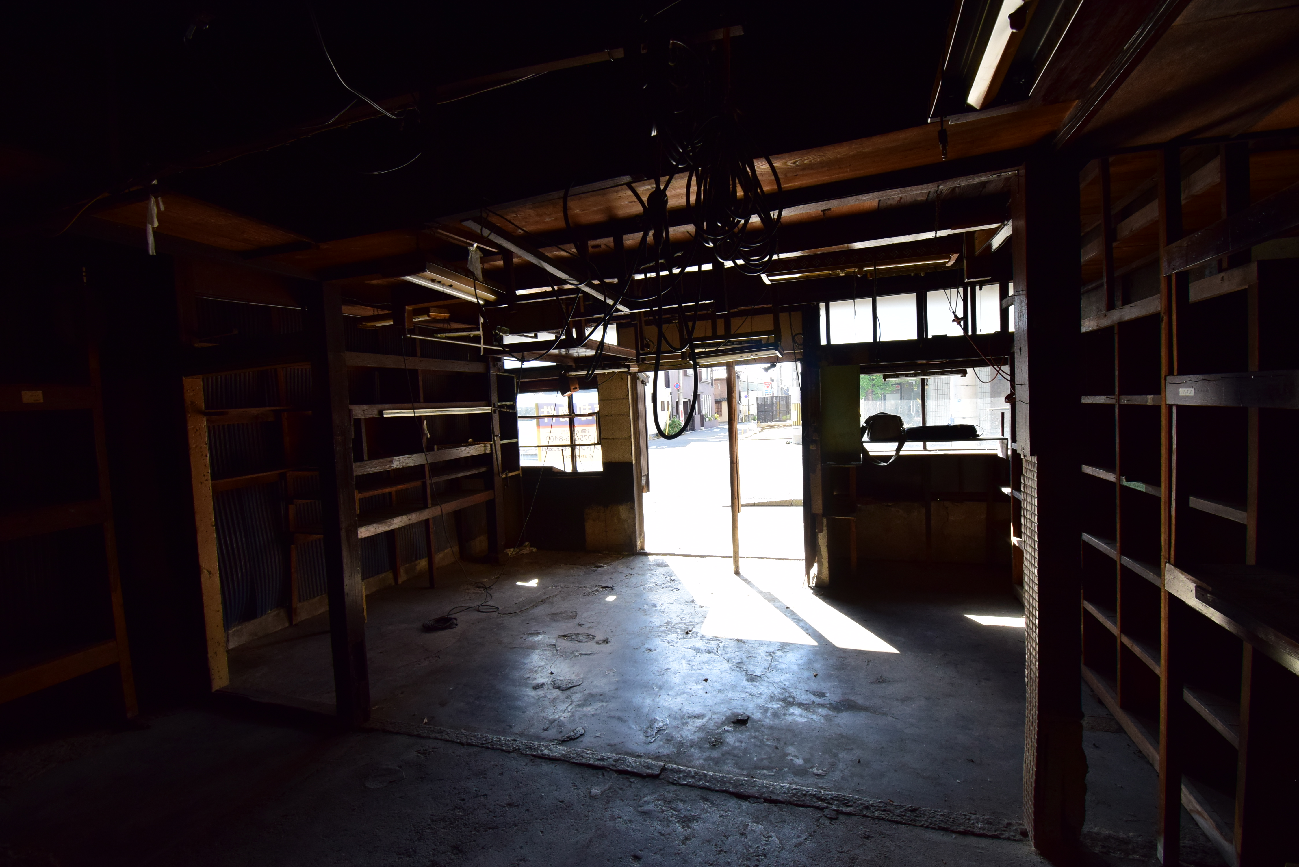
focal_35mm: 15
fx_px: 541
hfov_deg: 100.4
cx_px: 650
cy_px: 434
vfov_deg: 77.4
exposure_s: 1/90
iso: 400
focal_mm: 10
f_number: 8
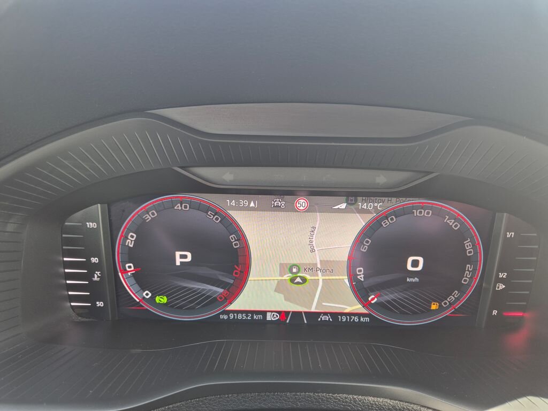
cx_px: 274
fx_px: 364
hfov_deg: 73.9
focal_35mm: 23
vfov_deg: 58.9
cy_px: 206
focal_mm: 5.4
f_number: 1.8
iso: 50
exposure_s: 1/56
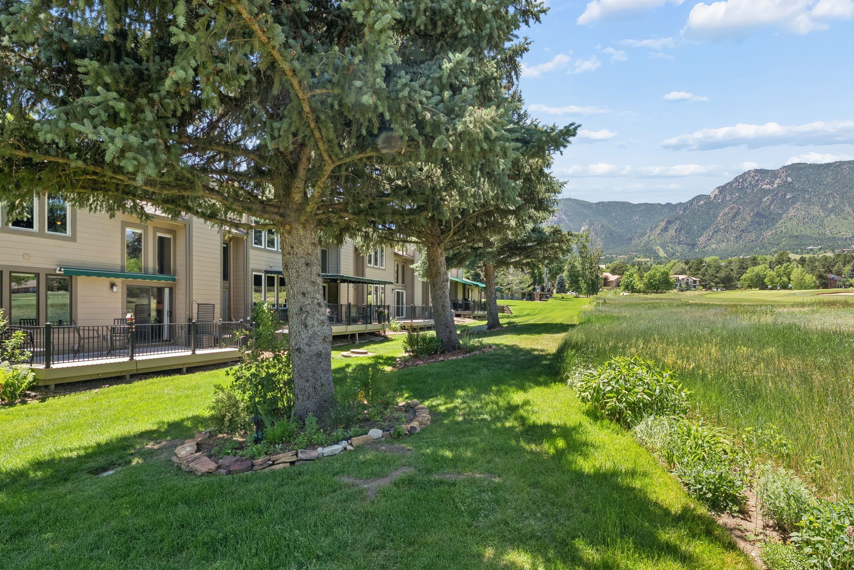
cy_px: 311
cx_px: 430
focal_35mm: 20
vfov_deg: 61.9
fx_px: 475
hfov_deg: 83.9
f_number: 11
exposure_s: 1/160
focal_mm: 14
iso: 400
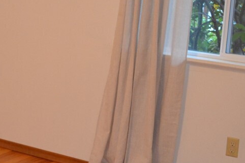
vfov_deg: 14.3
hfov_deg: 20.1
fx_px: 646
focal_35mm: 95
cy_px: 39
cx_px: -53
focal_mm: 18
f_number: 3.5
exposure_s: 1/60
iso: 800
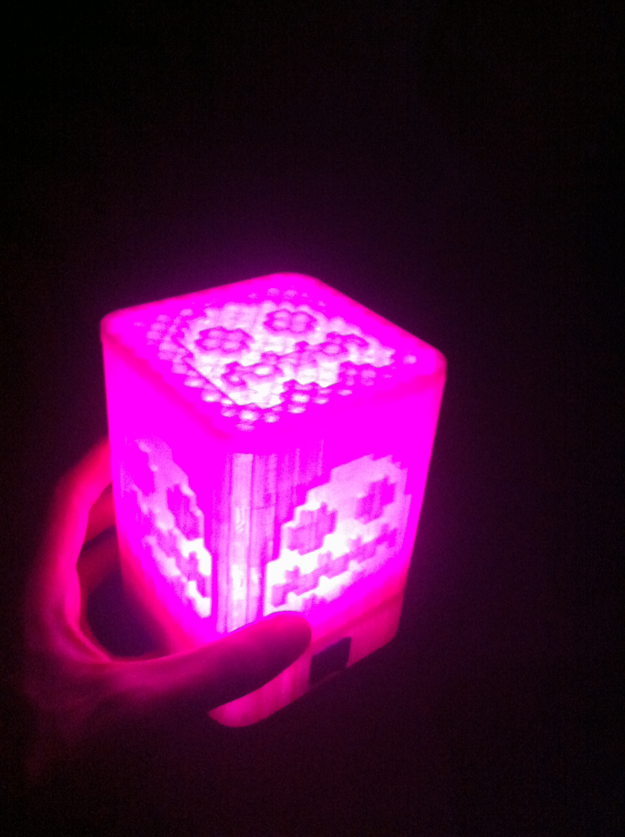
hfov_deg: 40.6
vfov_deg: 52.7
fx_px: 845
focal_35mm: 35
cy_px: 418
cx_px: 312
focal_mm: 3.85
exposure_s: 1/15
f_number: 2.8
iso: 640
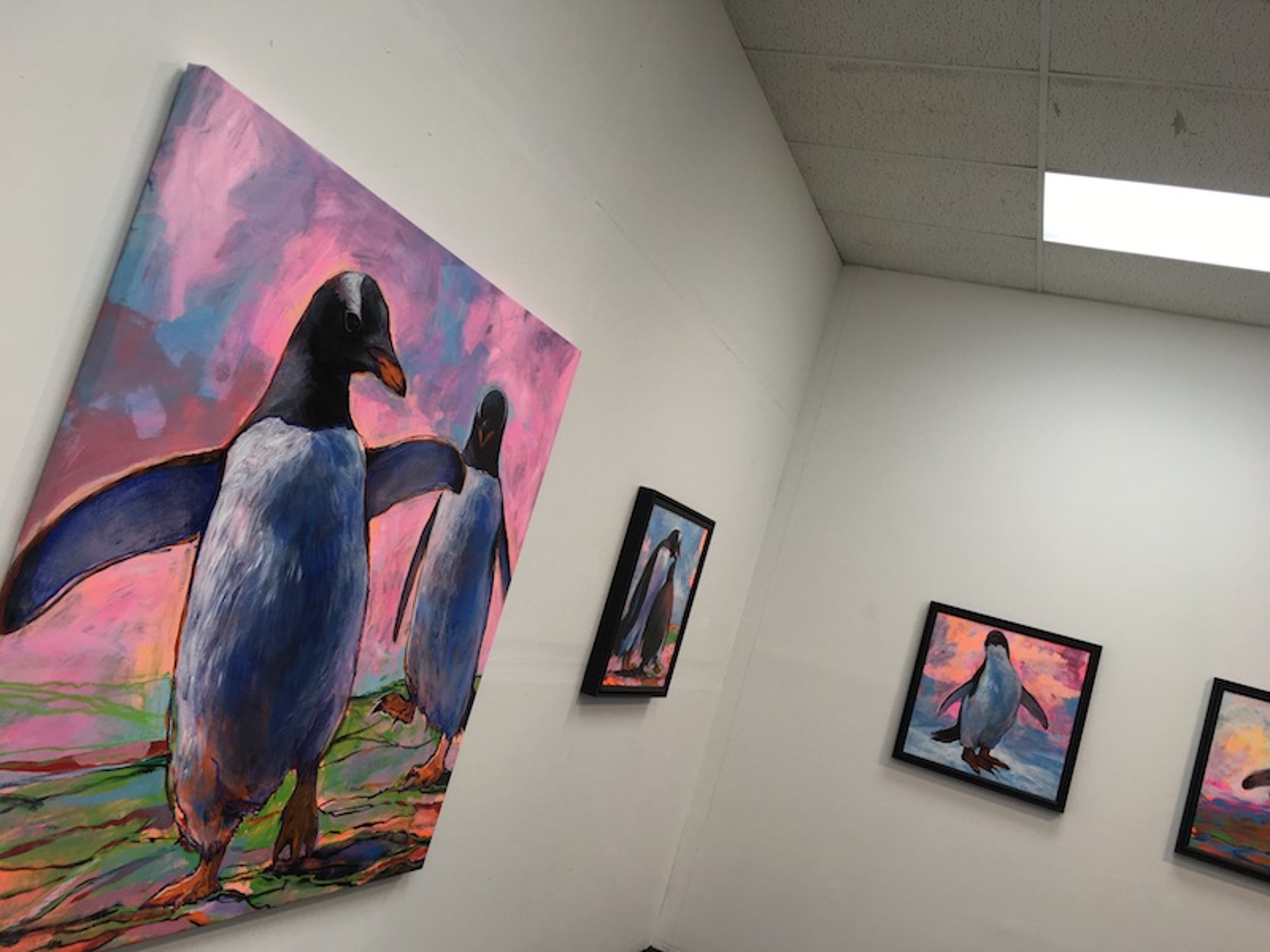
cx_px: 635
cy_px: 476
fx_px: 1064
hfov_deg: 61.7
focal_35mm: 29
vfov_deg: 48.2
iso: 32
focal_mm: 4.15
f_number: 2.2
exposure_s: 1/50
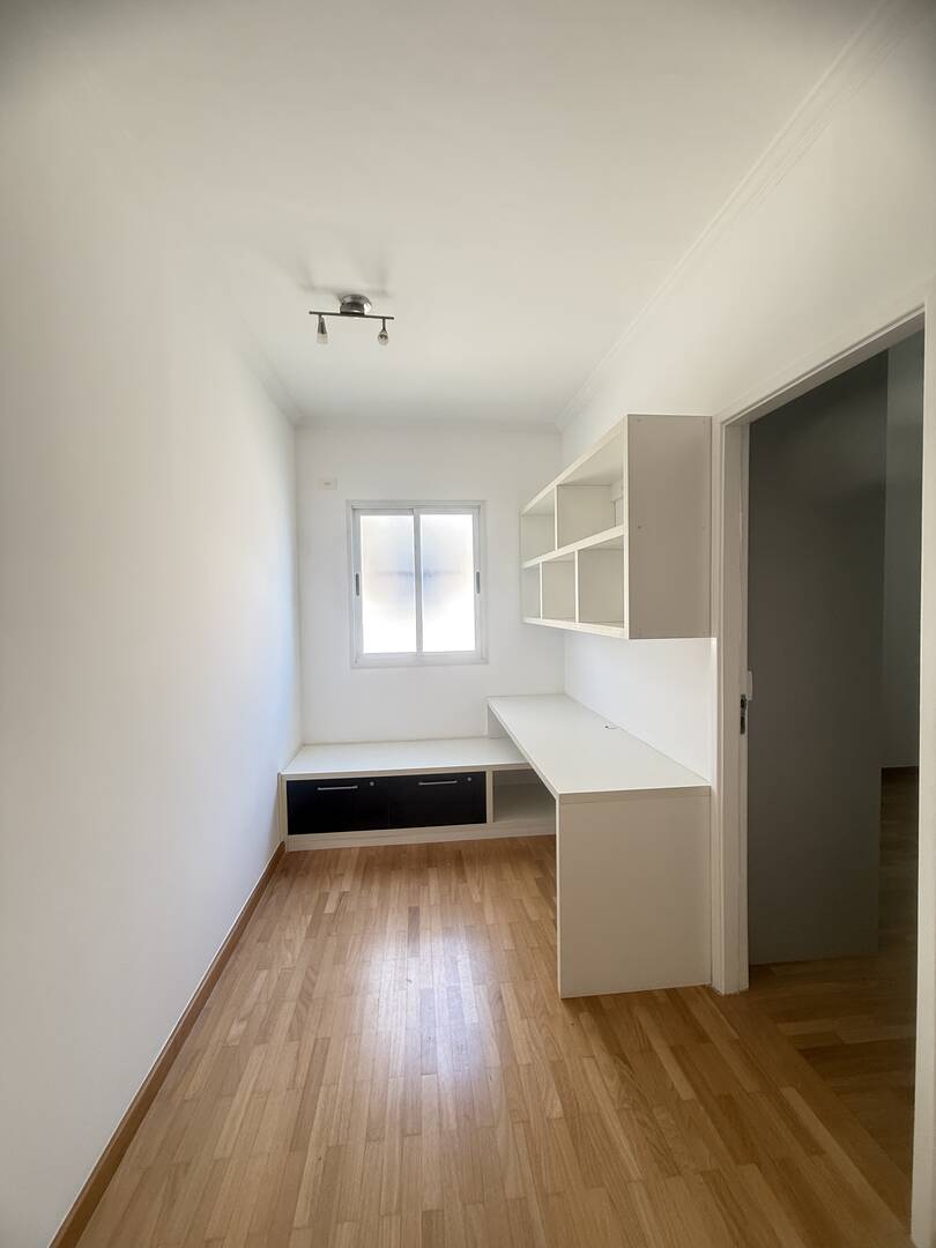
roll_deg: +0.6
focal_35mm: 14
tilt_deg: -0.2
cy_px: 624
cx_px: 468
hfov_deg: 85.7
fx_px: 505
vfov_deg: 102.1
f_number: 2.2
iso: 200
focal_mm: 2.22
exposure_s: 1/120
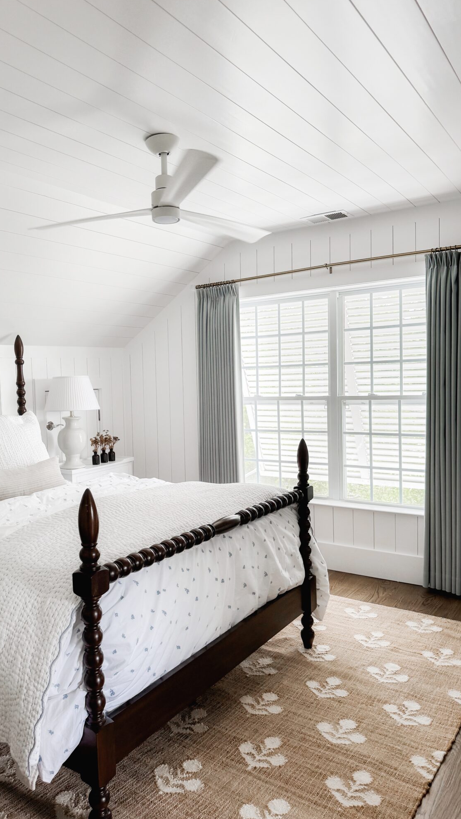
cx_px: 189
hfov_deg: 42.7
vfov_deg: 69.9
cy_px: 411
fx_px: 587
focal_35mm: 27
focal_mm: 6.76
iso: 160
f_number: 1.8
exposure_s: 1/120
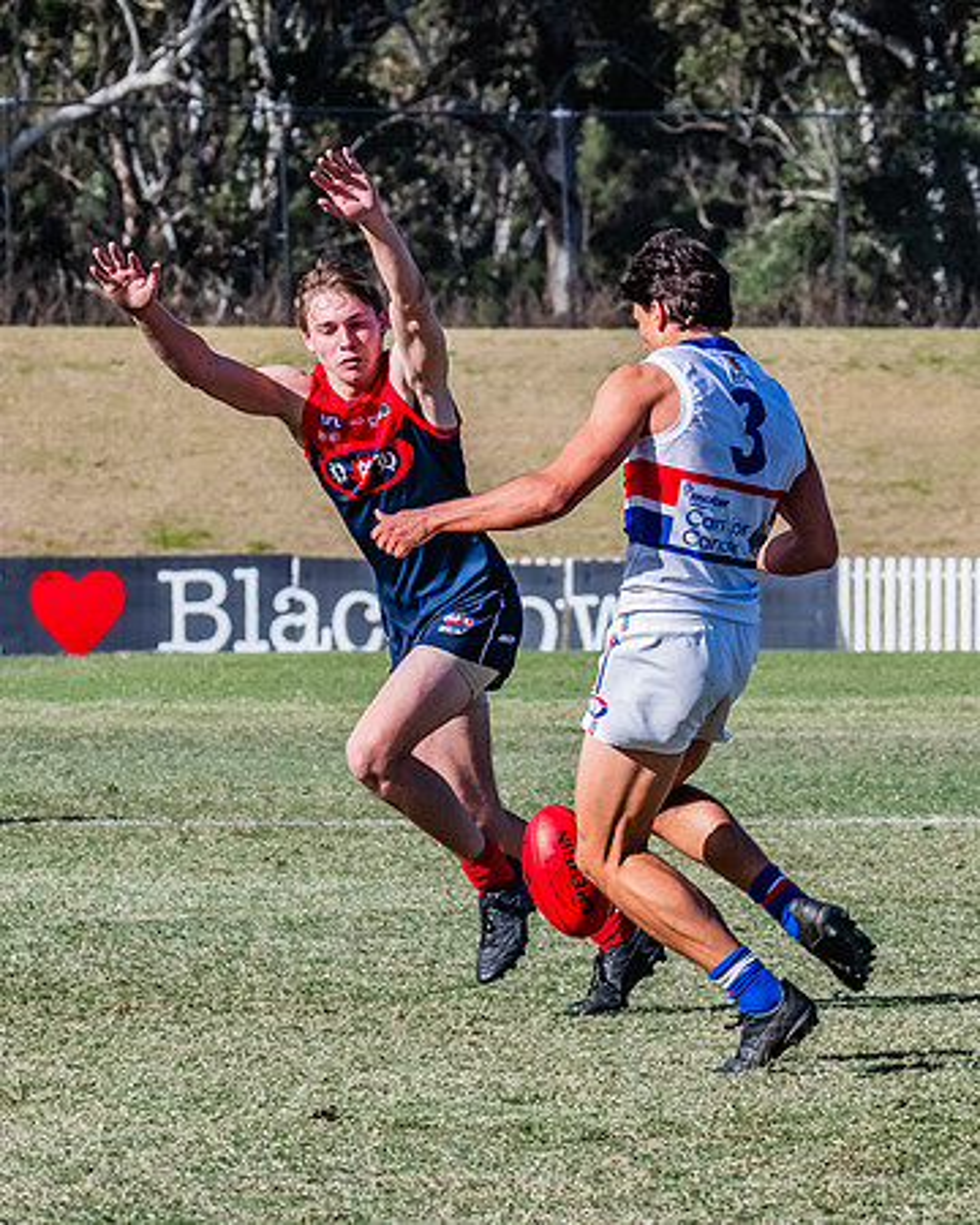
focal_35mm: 452
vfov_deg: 4.3
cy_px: 614
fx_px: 16399
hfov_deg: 3.4
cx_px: 551
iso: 800
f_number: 10
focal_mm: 195
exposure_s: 1/1600
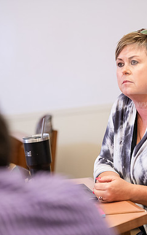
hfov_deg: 7.6
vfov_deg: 12.1
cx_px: 108
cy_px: 117
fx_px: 1110
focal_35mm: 173
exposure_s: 1/200
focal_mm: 112
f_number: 2.8
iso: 1250
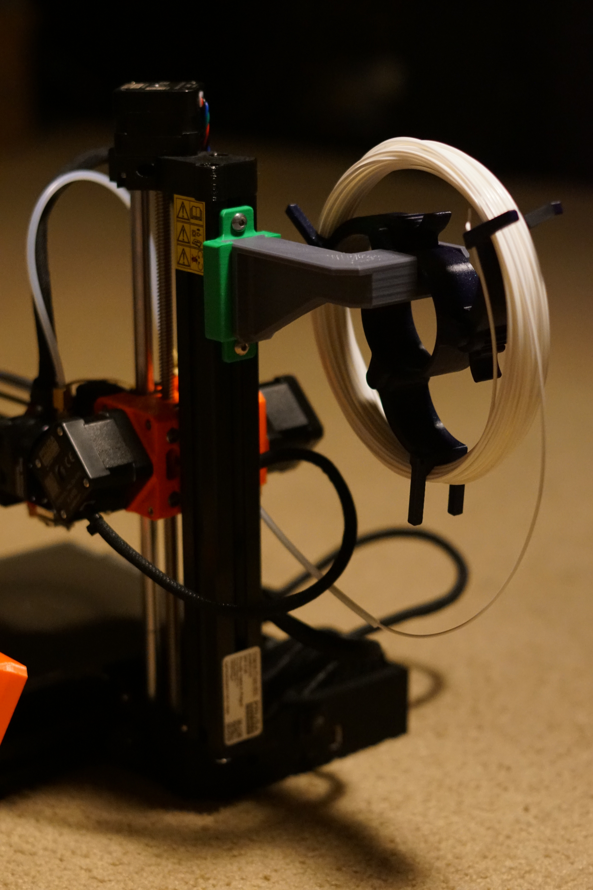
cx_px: 296
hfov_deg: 18.2
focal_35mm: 75
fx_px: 1853
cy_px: 445
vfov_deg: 27.0
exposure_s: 1/125
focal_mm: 50
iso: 3200
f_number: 2.2
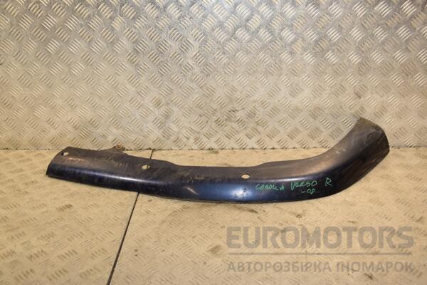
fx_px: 498
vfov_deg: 31.9
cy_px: 142
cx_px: 214
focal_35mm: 42
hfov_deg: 46.4
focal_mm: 28
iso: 800
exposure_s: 1/200
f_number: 5.6
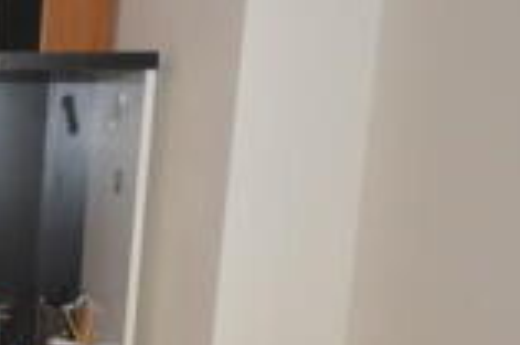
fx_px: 996
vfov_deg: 19.5
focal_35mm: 69
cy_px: 236
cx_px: -437
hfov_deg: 20.2
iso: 1000
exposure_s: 1/60
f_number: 4.2
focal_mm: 11
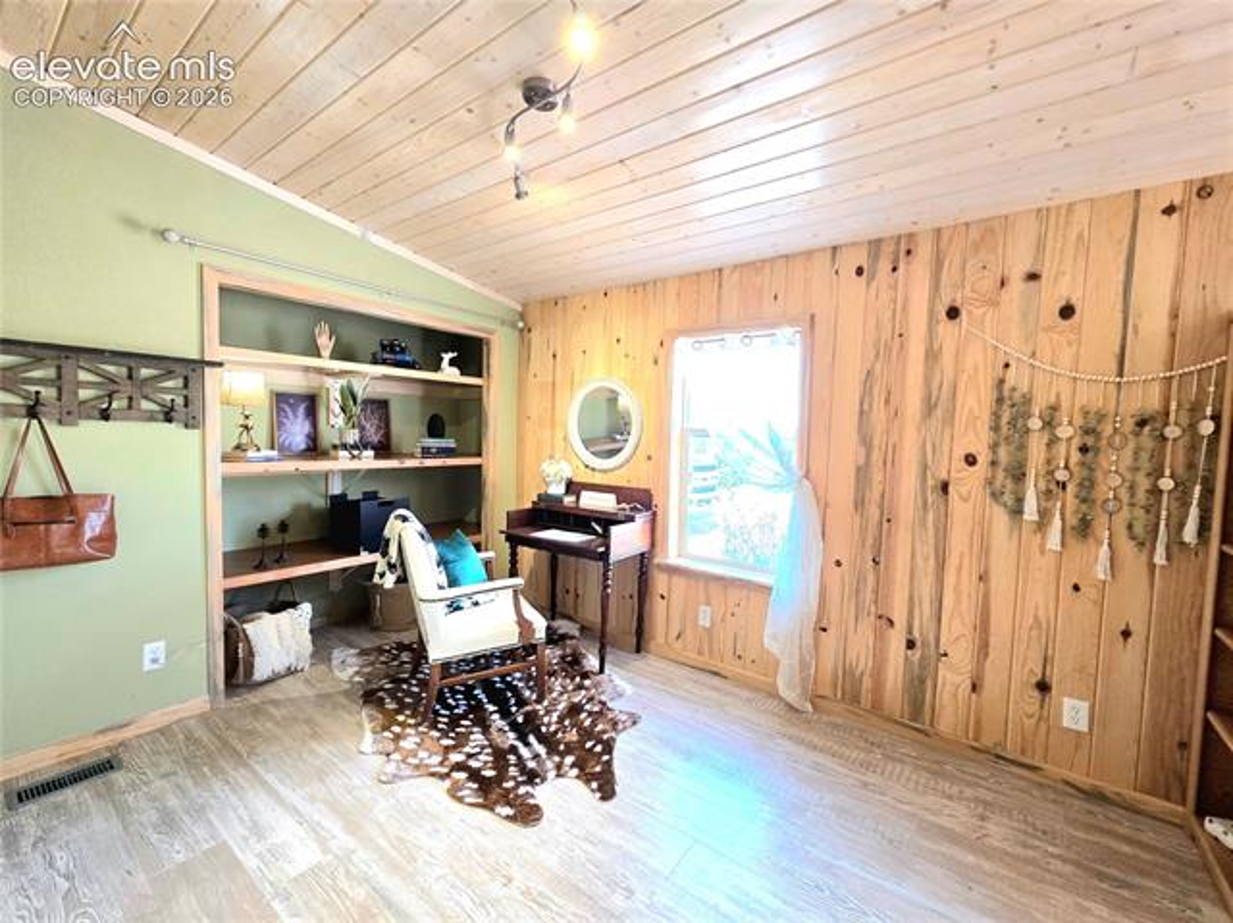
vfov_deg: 89.8
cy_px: 462
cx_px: 616
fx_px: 463
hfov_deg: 106.2
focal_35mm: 13
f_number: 1.9
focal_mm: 2.2
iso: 200
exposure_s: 1/120
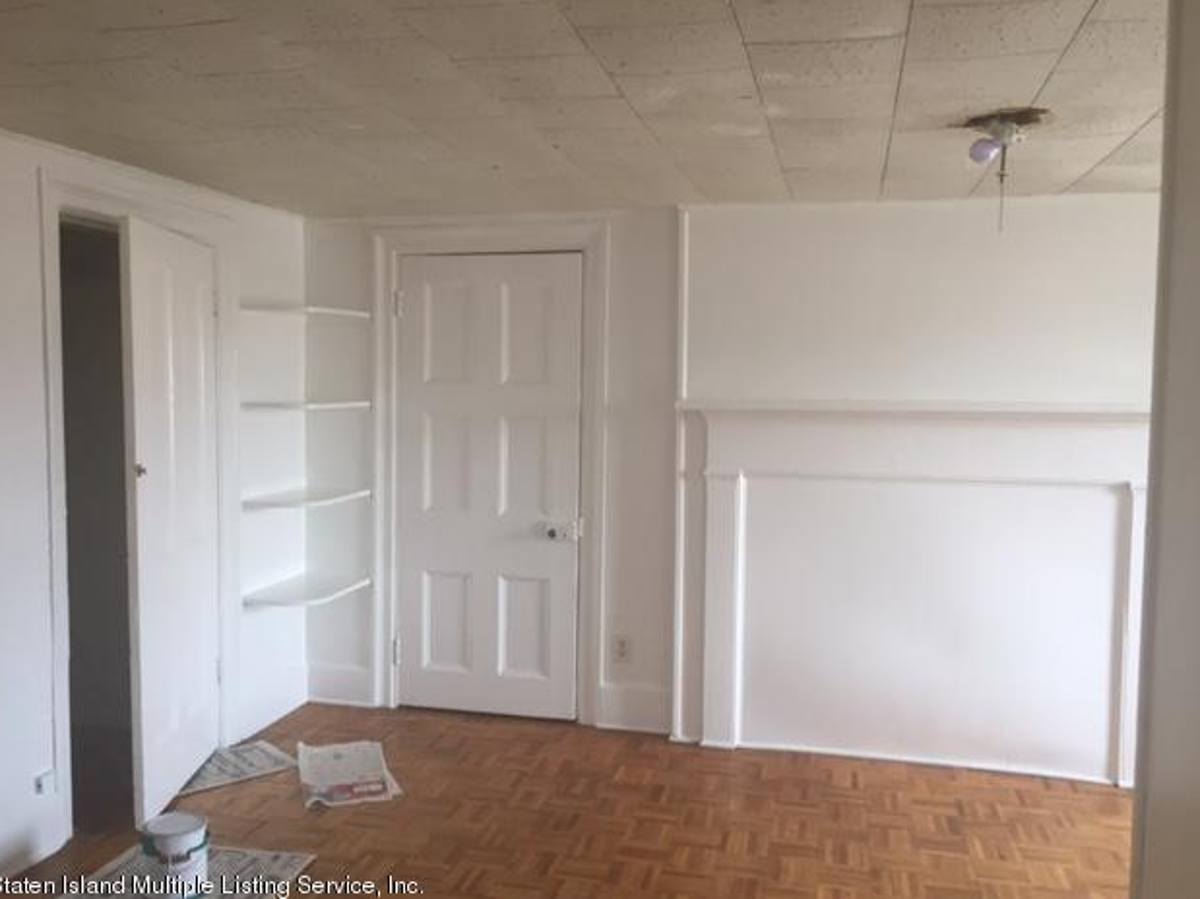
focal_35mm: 30
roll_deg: -1.2
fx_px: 1040
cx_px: 597
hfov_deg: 60.0
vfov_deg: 46.8
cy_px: 459
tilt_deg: -5.8
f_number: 2.2
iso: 64
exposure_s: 1/30
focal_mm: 4.15
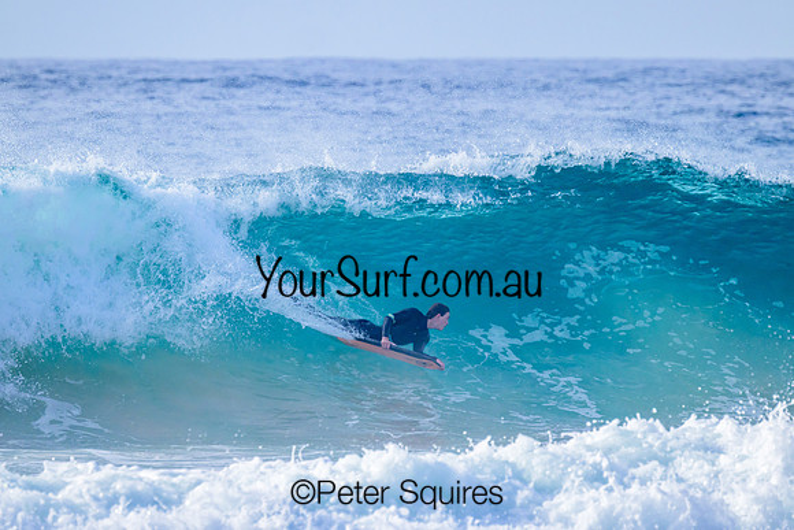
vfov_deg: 2.3
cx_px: 397
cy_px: 265
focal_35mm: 609
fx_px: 13429
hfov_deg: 3.4
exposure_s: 1/2000
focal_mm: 590
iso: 1400
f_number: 11
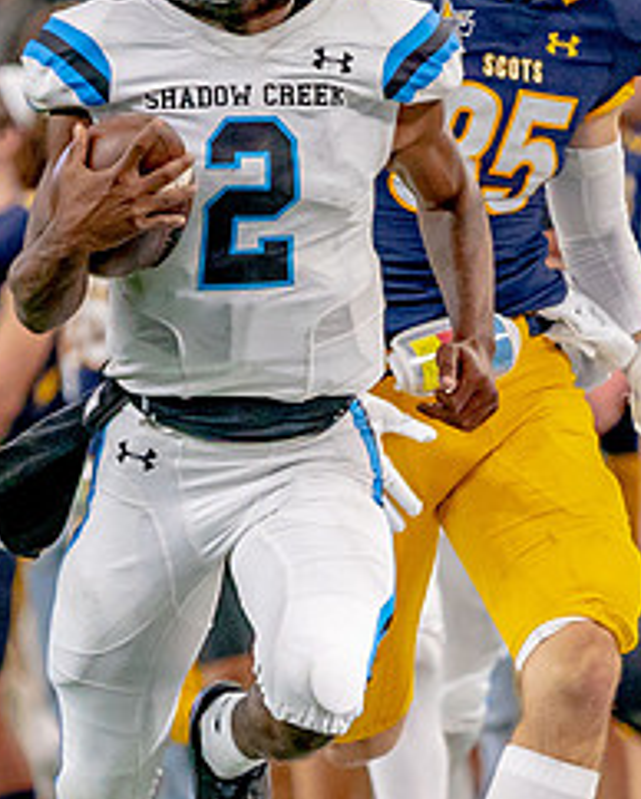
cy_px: 383
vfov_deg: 1.6
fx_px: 28587
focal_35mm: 1207
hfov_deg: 1.3
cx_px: 452
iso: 6400
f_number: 5.6
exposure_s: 1/2000
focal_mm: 400
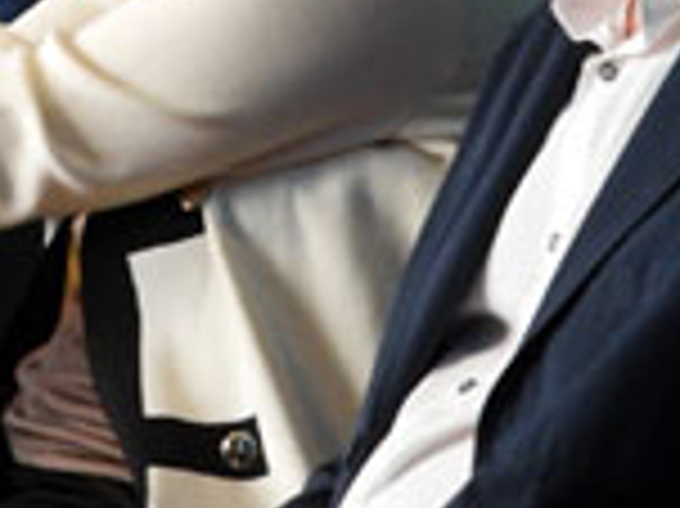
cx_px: 77
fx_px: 6281
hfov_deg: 6.2
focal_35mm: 320
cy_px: -115
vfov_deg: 4.6
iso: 800
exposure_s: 1/10
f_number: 4
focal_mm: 18.9
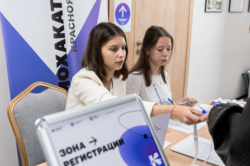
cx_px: 135
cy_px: 76
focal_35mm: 45
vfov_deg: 29.6
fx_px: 315
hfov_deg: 43.2
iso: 640
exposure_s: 1/160
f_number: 2.8
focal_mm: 28
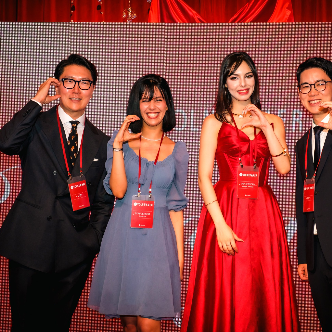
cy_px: 165
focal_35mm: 69
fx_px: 749
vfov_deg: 25.0
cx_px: 194
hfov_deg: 25.0
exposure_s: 1/125
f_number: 5.6
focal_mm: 35.3
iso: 200
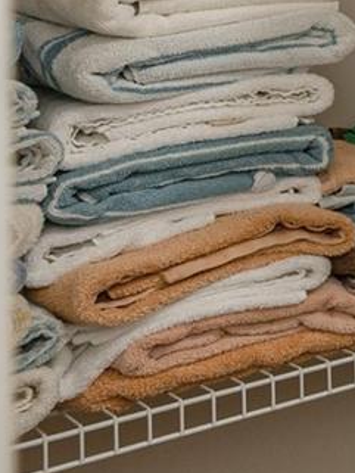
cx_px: 1407
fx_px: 1175
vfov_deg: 20.9
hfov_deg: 8.3
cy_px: -127
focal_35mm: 86
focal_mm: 14
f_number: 7.1
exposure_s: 1/200
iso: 320
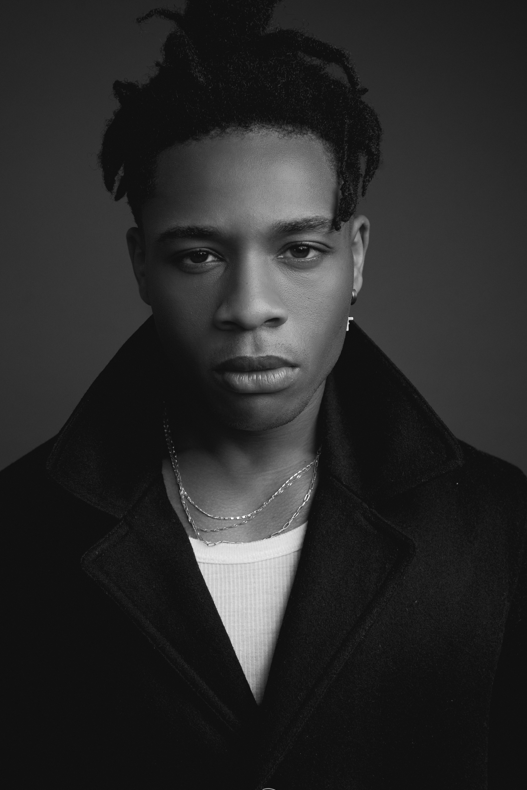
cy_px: 416
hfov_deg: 24.6
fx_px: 1207
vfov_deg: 36.2
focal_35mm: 55
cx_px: 237
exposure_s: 1/250
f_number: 5.6
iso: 200
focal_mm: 44
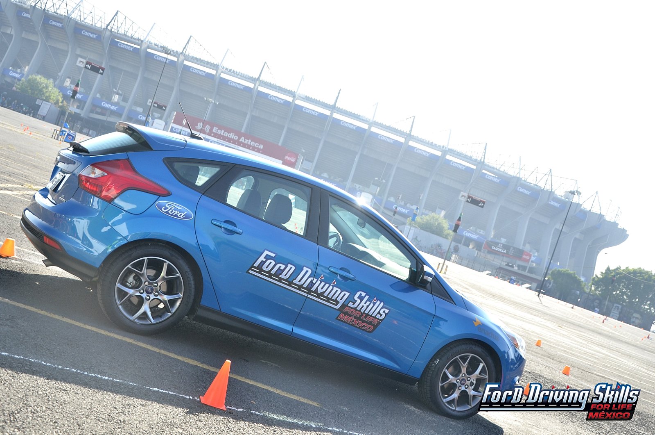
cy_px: 218
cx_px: 328
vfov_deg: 26.4
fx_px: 926
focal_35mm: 51
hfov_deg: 38.9
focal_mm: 34
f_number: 5.6
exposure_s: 1/200
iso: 250
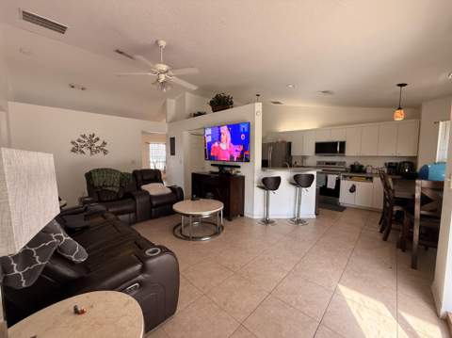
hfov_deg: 102.1
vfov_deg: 85.6
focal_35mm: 14
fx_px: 183
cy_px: 169
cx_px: 226
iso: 250
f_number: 2.2
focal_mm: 2.22
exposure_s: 1/120
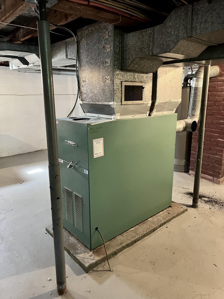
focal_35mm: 26
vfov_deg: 67.3
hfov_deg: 53.1
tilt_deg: -15.1
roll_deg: +1.6
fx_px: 224
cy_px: 150
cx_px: 112
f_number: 1.5
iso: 500
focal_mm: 5.7
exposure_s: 1/40
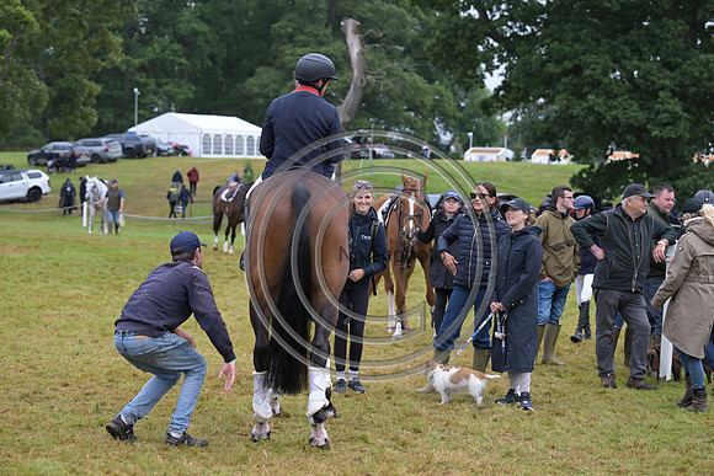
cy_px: 238
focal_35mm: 82
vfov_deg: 16.7
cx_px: 357
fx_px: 1627
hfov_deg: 24.8
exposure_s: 1/1250
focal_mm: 82
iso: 1250
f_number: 4
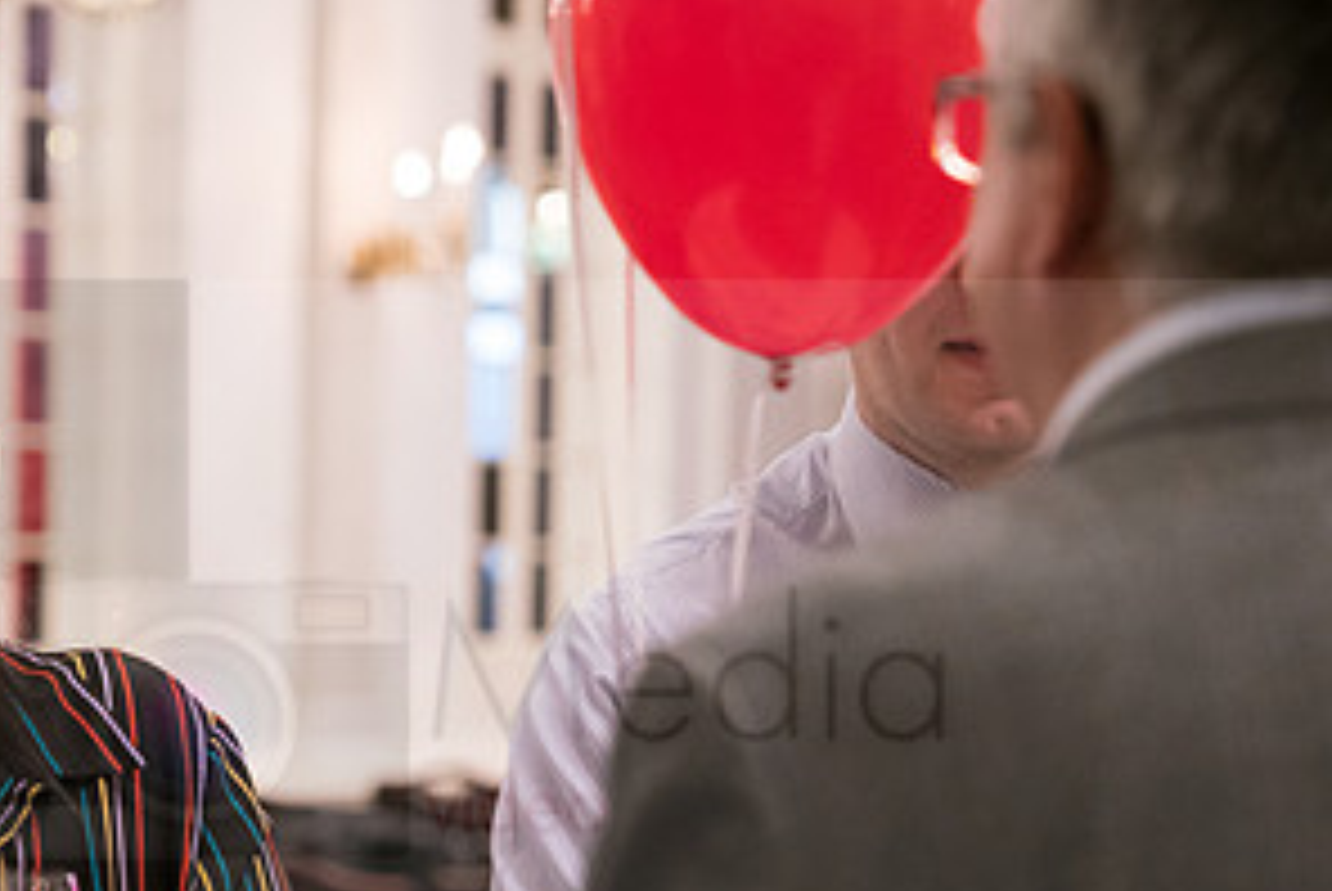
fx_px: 5815
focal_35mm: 157
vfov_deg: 8.7
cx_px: 196
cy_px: 793
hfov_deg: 13.0
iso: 6400
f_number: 2.8
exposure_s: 1/100
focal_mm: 70
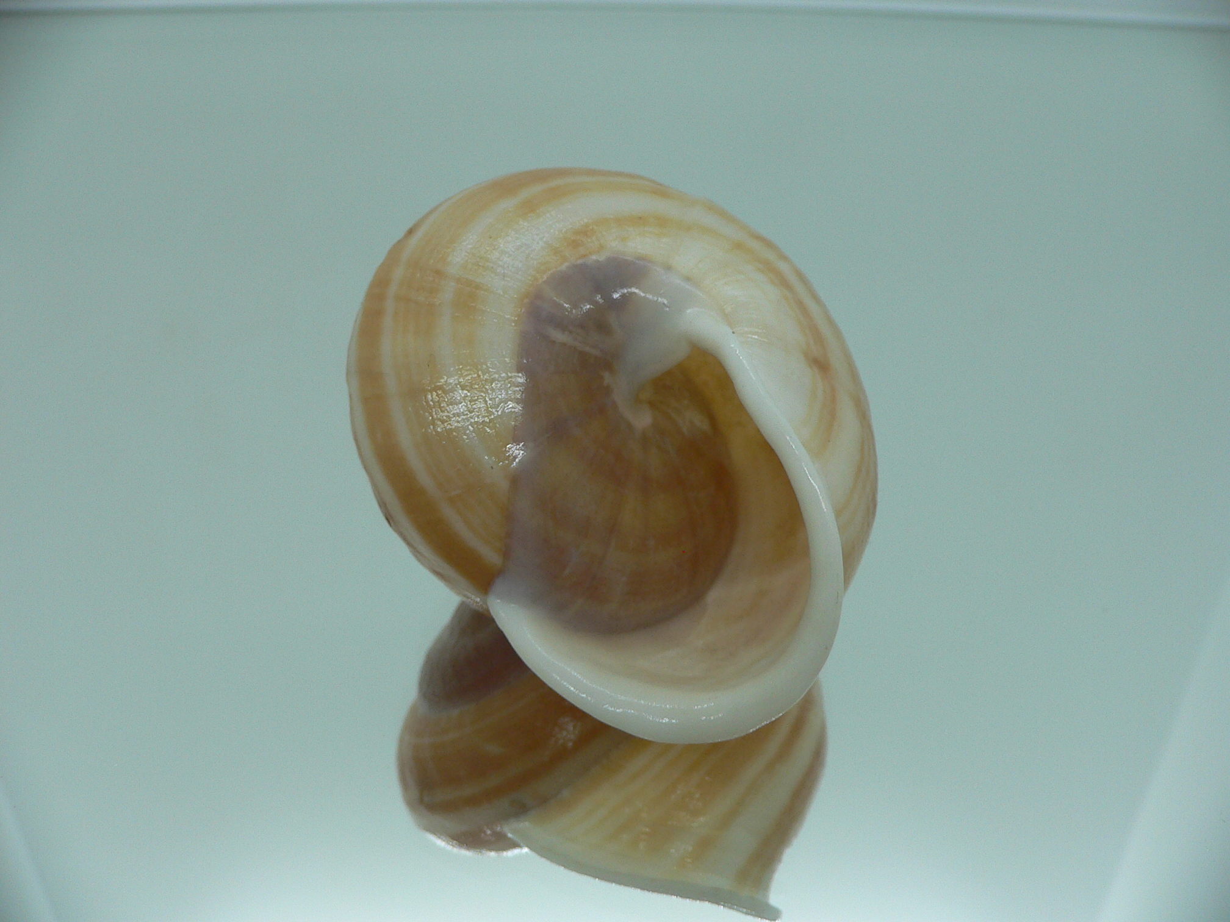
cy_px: 461
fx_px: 1244
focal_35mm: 35
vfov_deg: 40.7
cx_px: 615
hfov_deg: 52.6
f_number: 2.8
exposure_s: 1/60
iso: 80
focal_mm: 4.6
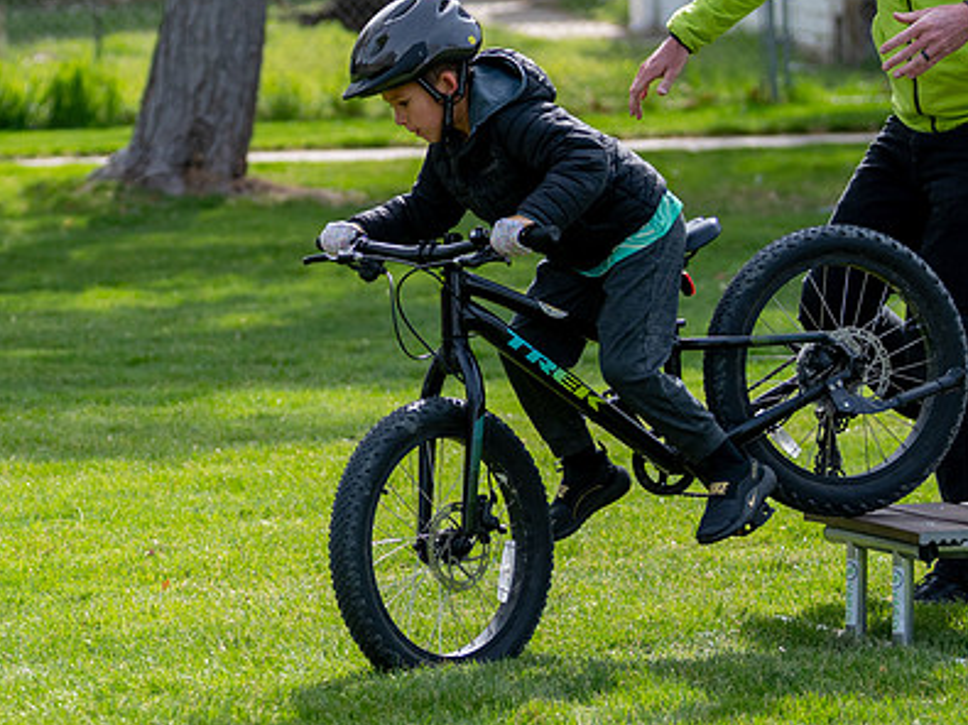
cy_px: 477
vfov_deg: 5.6
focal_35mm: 267
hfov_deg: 7.4
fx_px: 7464
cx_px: 113
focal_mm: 92
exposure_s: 1/2000
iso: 200
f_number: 2.8
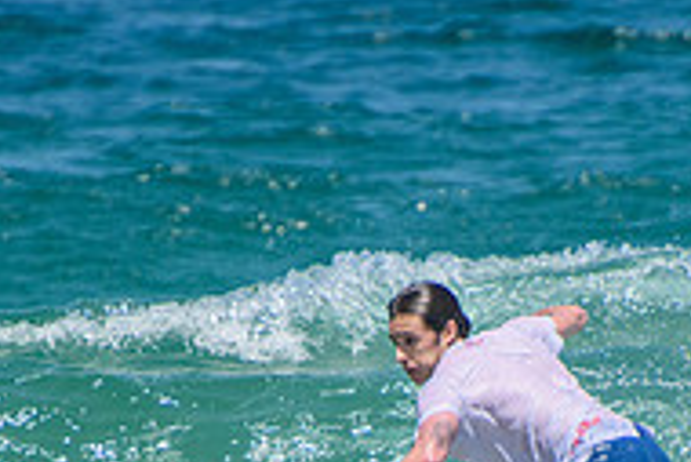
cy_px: 660
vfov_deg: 0.8
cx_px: 411
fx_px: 35248
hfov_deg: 1.1
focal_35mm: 1835
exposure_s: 1/2000
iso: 320
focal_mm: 400
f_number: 5.6
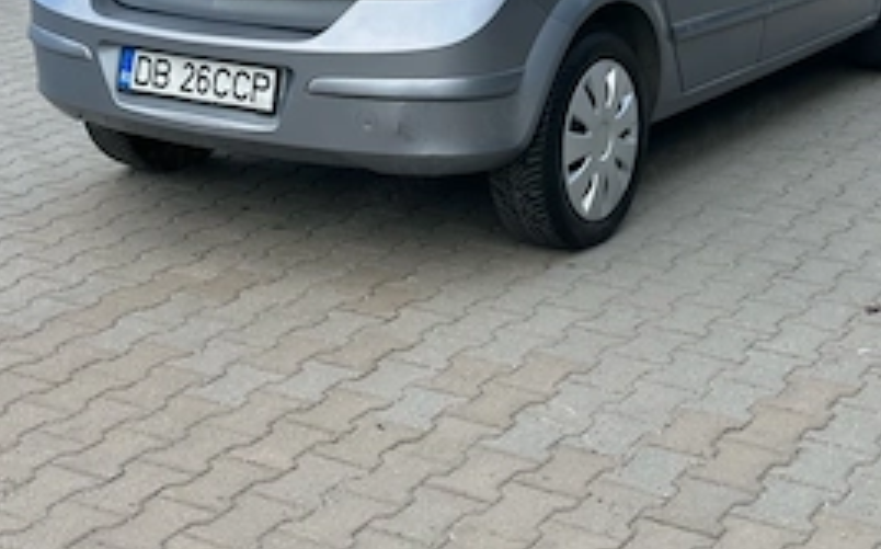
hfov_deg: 27.1
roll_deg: -1.1
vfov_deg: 16.6
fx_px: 1823
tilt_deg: -9.2
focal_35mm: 76
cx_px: 487
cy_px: -46
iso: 64
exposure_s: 1/535
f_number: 1.78
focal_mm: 6.86
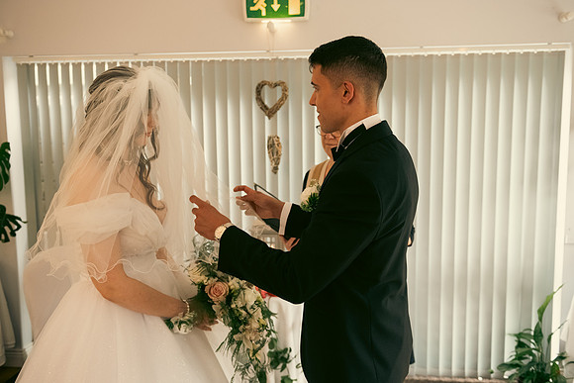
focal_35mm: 36
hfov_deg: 53.4
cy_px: 192
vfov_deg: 37.1
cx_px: 287
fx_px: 570
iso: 1600
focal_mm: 34
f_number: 3.5
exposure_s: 1/160
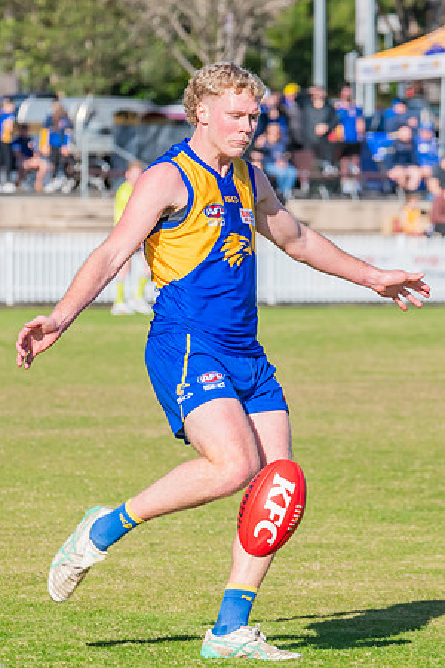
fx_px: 7588
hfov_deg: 3.4
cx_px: 269
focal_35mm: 409
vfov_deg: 5.0
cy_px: 310
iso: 800
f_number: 11
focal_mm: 250
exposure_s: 1/1250
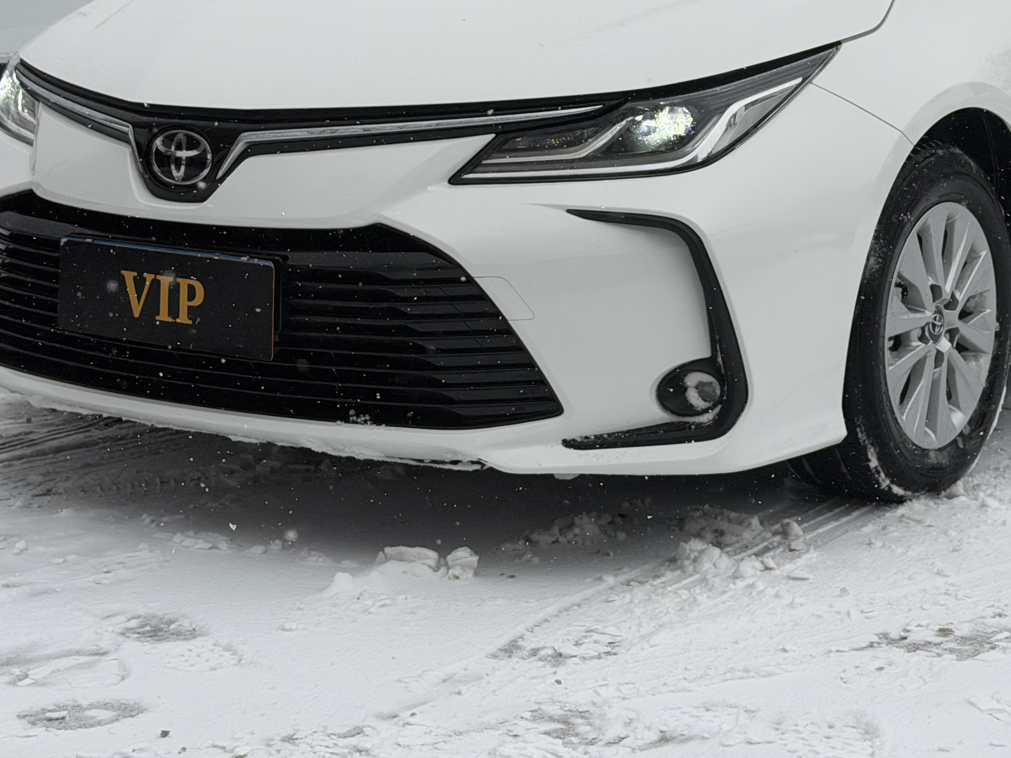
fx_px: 2307
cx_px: 710
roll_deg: -0.4
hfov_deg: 24.5
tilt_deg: -6.2
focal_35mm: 79
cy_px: 140
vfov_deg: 18.5
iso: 80
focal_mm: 6.76
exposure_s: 1/1484
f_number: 1.78
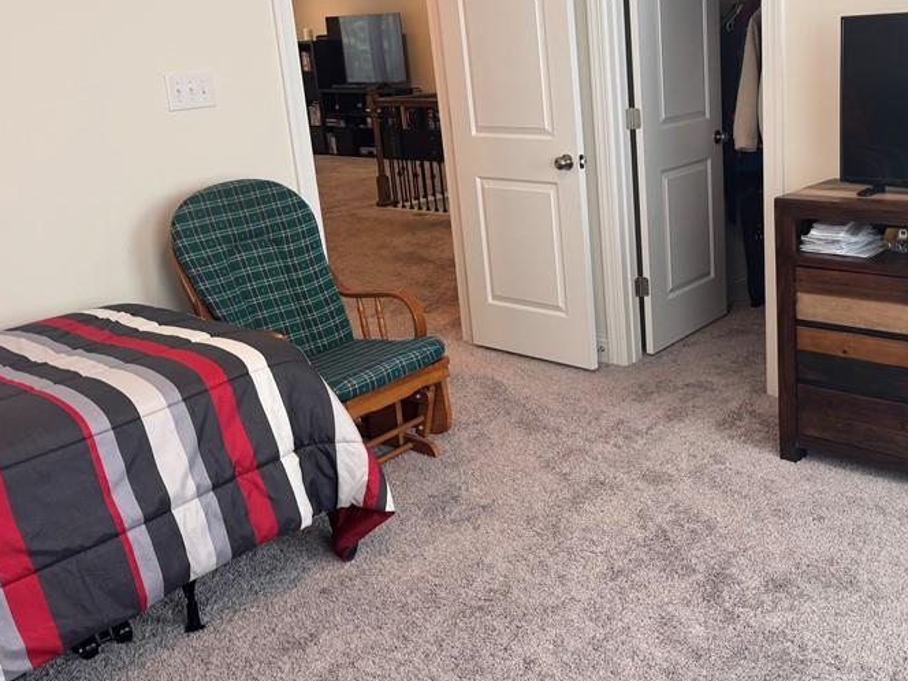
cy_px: 275
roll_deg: +2.6
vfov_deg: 38.5
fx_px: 971
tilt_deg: -15.2
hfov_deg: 48.7
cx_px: 647
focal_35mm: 37
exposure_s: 1/120
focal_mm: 6.76
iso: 160
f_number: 1.78
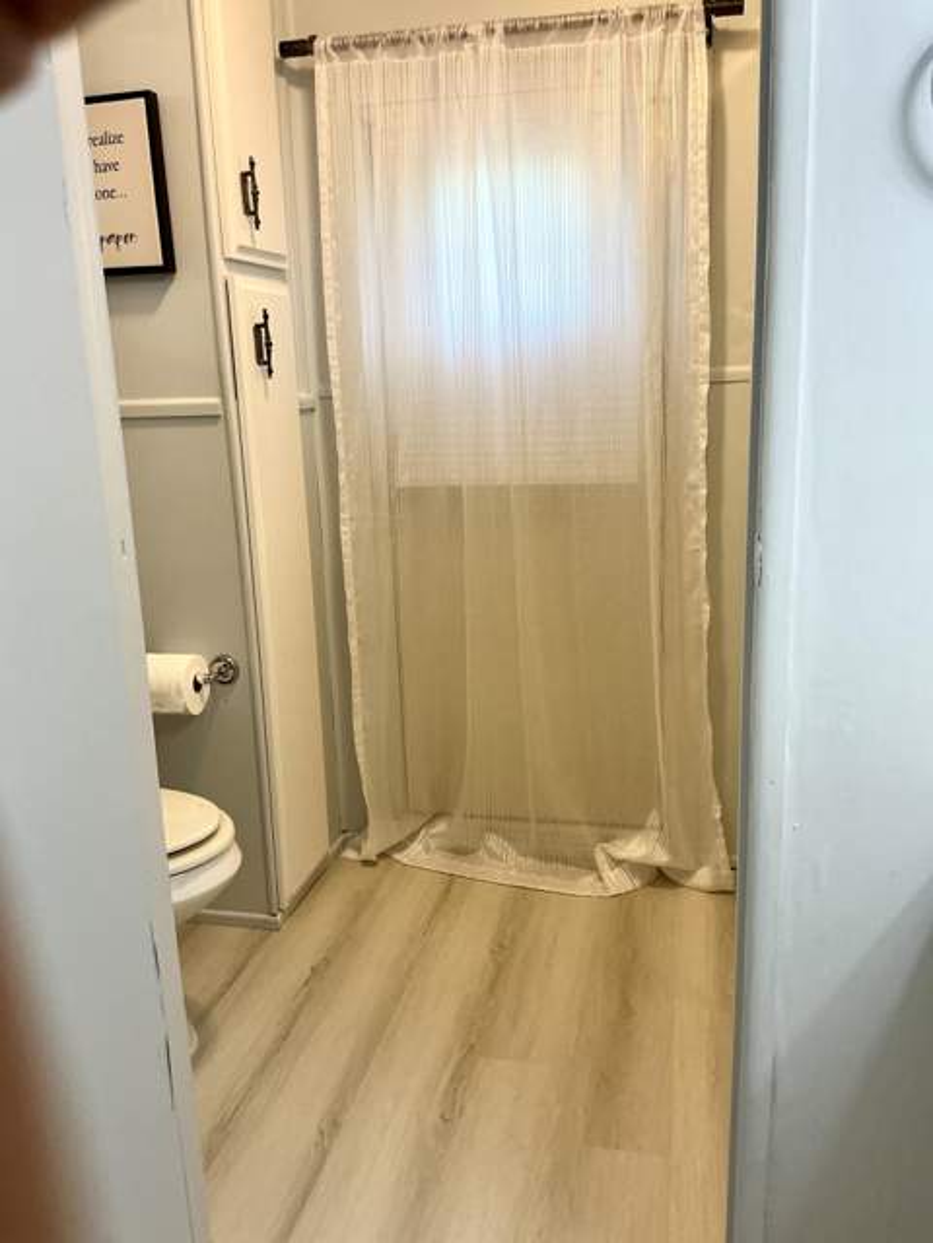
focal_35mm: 29
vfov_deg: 61.7
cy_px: 622
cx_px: 466
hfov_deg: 48.2
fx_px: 1042
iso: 50
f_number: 1.8
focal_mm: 3
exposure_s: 1/60
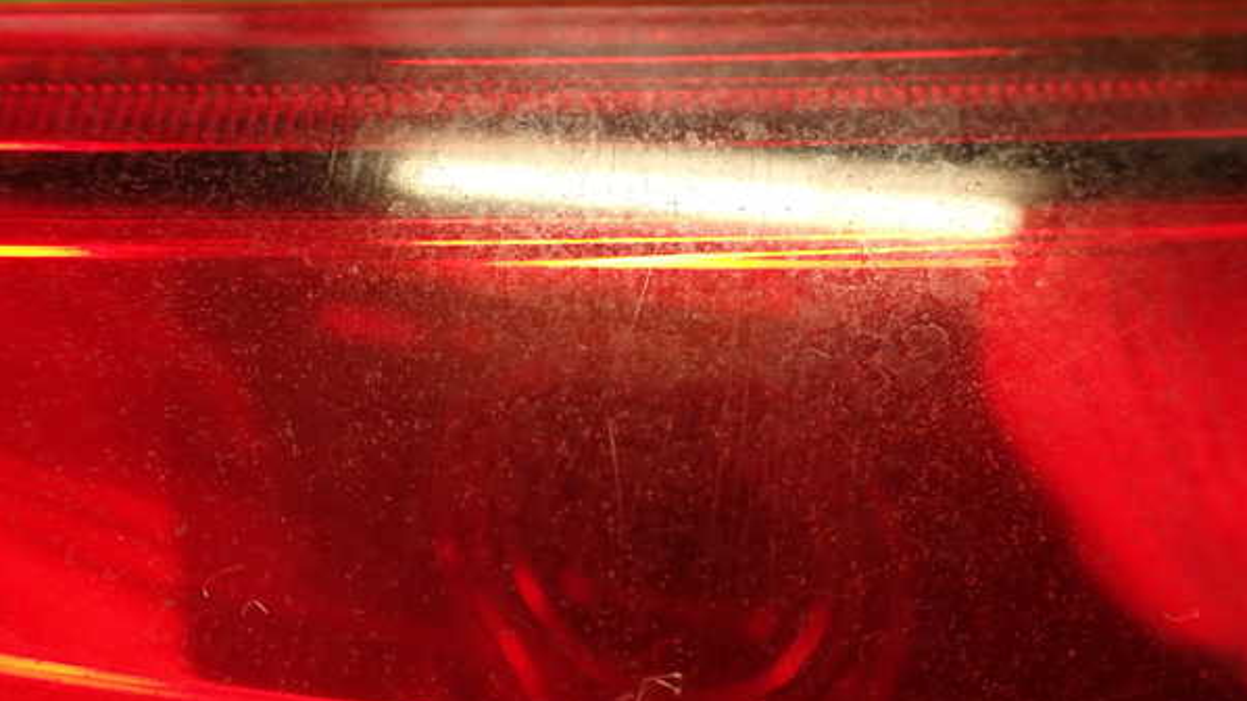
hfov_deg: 56.6
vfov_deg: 33.7
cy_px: 313
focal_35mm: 35
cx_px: 624
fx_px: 1157
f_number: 2.4
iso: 250
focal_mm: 5.79
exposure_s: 1/30
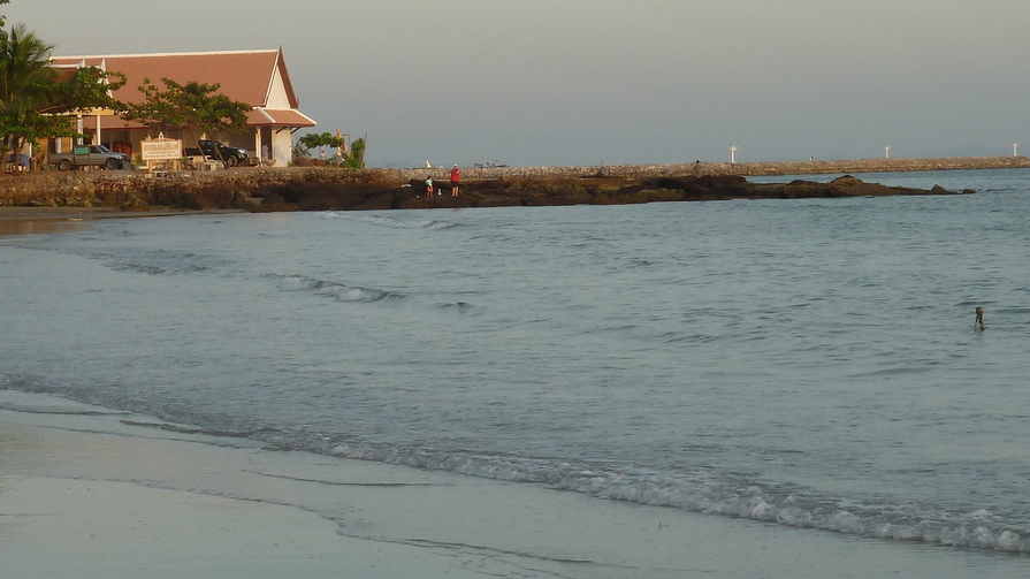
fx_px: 4150
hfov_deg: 14.1
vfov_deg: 8.0
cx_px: 322
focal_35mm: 152
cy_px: 147
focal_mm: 12.8
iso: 80
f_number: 4.2
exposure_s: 1/200
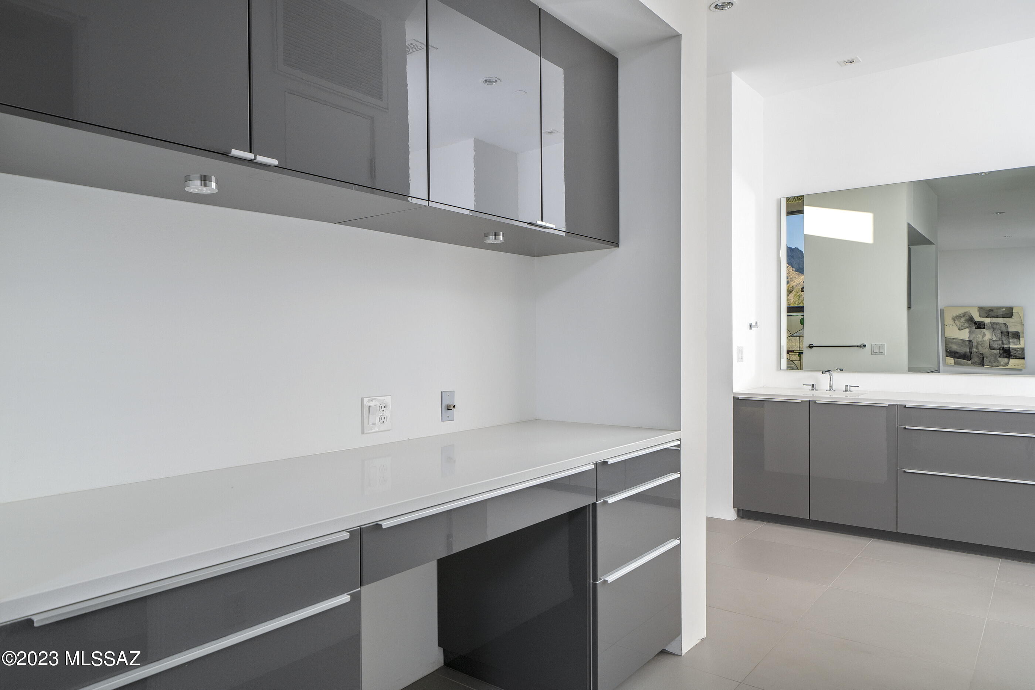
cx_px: 518
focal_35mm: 22
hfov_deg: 78.6
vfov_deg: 57.2
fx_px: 632
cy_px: 345
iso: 200
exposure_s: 1/125
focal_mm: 22
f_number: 8
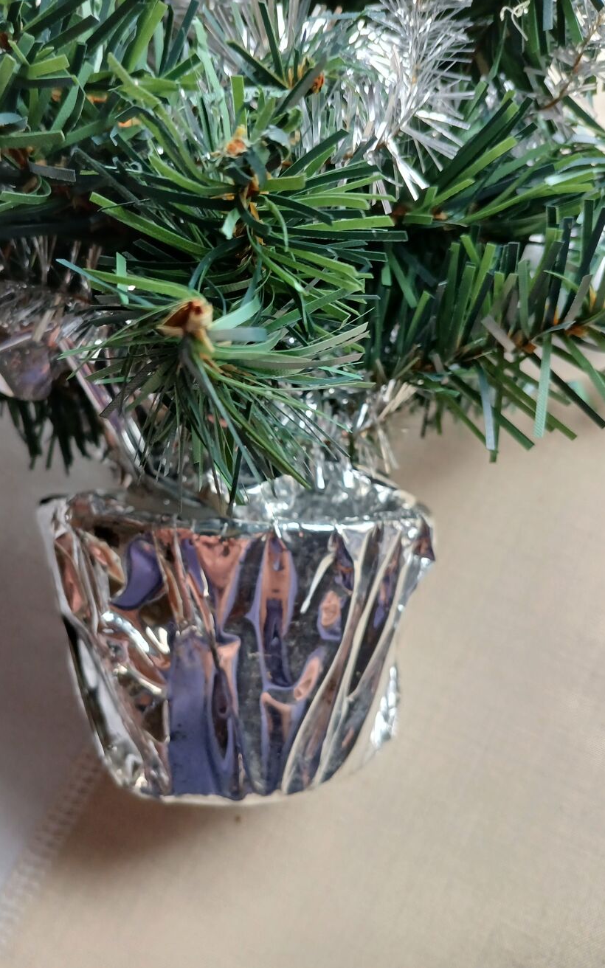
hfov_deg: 44.3
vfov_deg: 66.5
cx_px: 238
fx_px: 739
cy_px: 478
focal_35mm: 28
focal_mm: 3.98
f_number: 1.8
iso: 160
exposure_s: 1/50
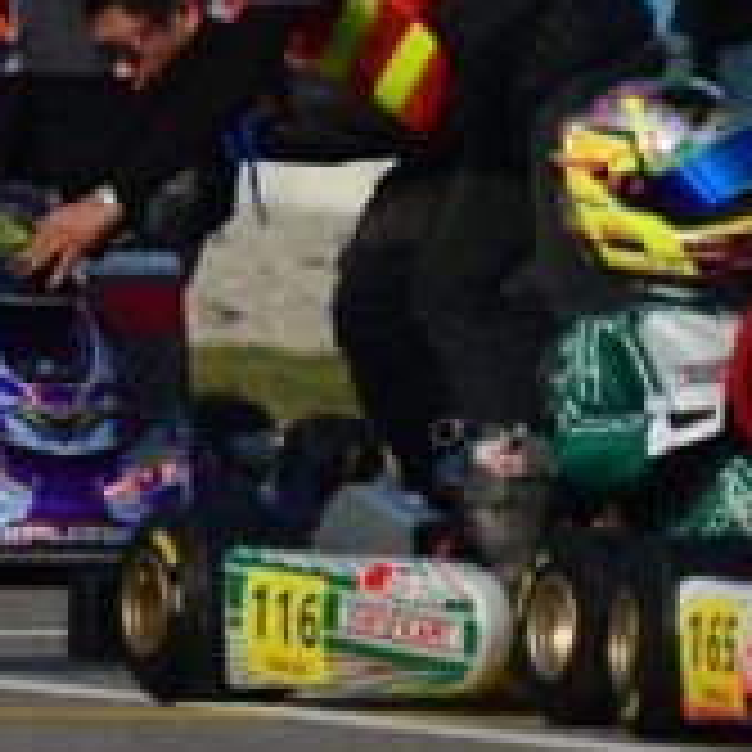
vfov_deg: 1.1
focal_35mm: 1561
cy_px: -209
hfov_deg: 1.1
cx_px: -185
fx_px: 38366
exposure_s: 1/2000
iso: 125
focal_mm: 300
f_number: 4
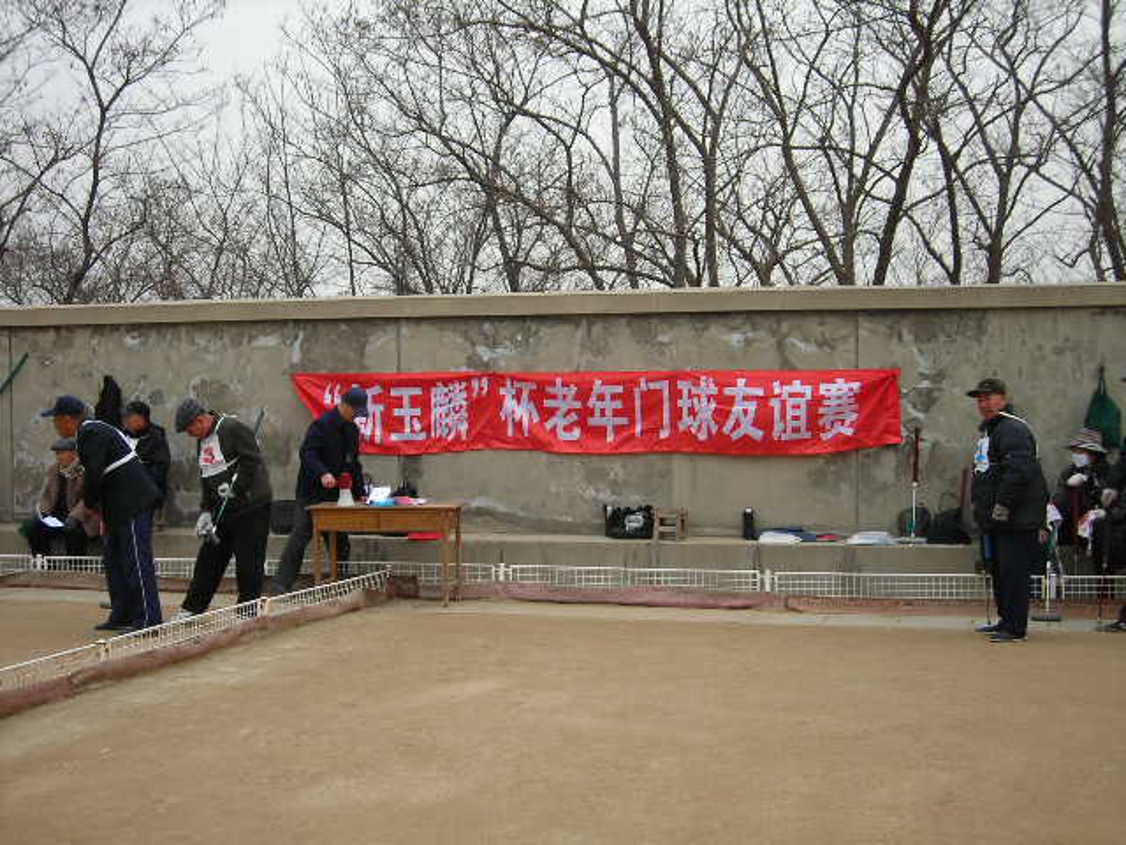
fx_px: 1789
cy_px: 422
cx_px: 563
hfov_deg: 34.9
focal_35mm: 55
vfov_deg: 26.6
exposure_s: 1/80.2
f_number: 3.6
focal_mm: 9.1
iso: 50
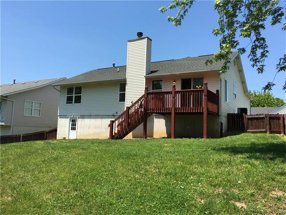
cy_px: 108
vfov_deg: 48.2
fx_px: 240
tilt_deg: +7.2
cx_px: 143
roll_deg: -2.4
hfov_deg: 61.7
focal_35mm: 29
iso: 25
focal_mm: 4.15
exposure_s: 1/1115
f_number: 2.2
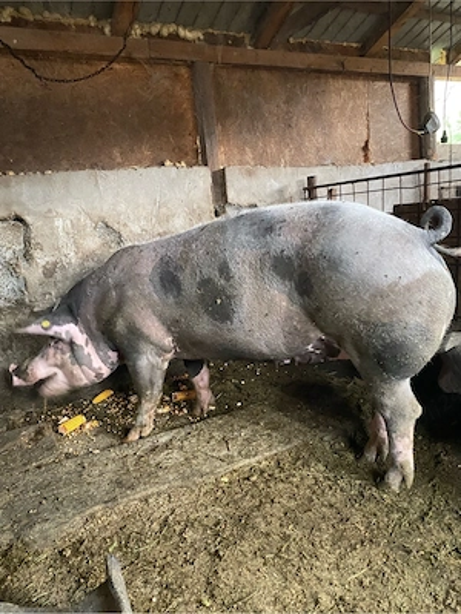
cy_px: 307
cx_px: 230
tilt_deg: -10.3
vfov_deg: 67.3
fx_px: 462
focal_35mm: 26
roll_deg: +5.8
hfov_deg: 53.1
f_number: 1.8
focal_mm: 4.25
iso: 1000
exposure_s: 1/25
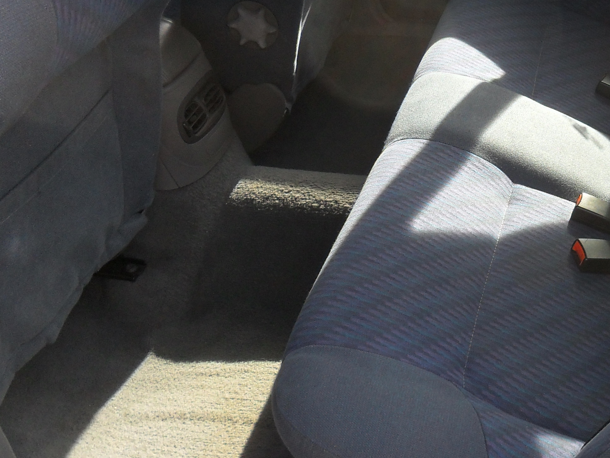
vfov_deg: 28.5
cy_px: 192
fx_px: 899
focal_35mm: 51
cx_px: 495
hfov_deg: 36.1
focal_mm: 4.9
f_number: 3.5
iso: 100
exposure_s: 1/90
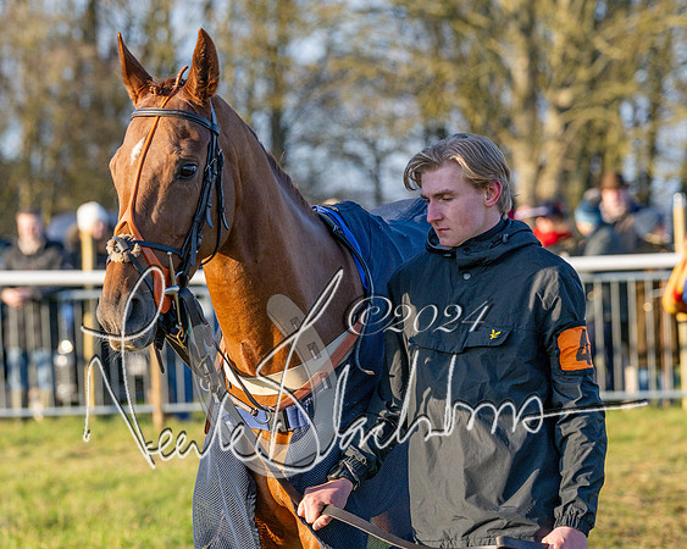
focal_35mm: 206
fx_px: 4186
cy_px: 261
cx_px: 251
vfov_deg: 7.5
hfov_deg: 9.4
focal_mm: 113
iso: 400
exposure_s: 1/1000
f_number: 4
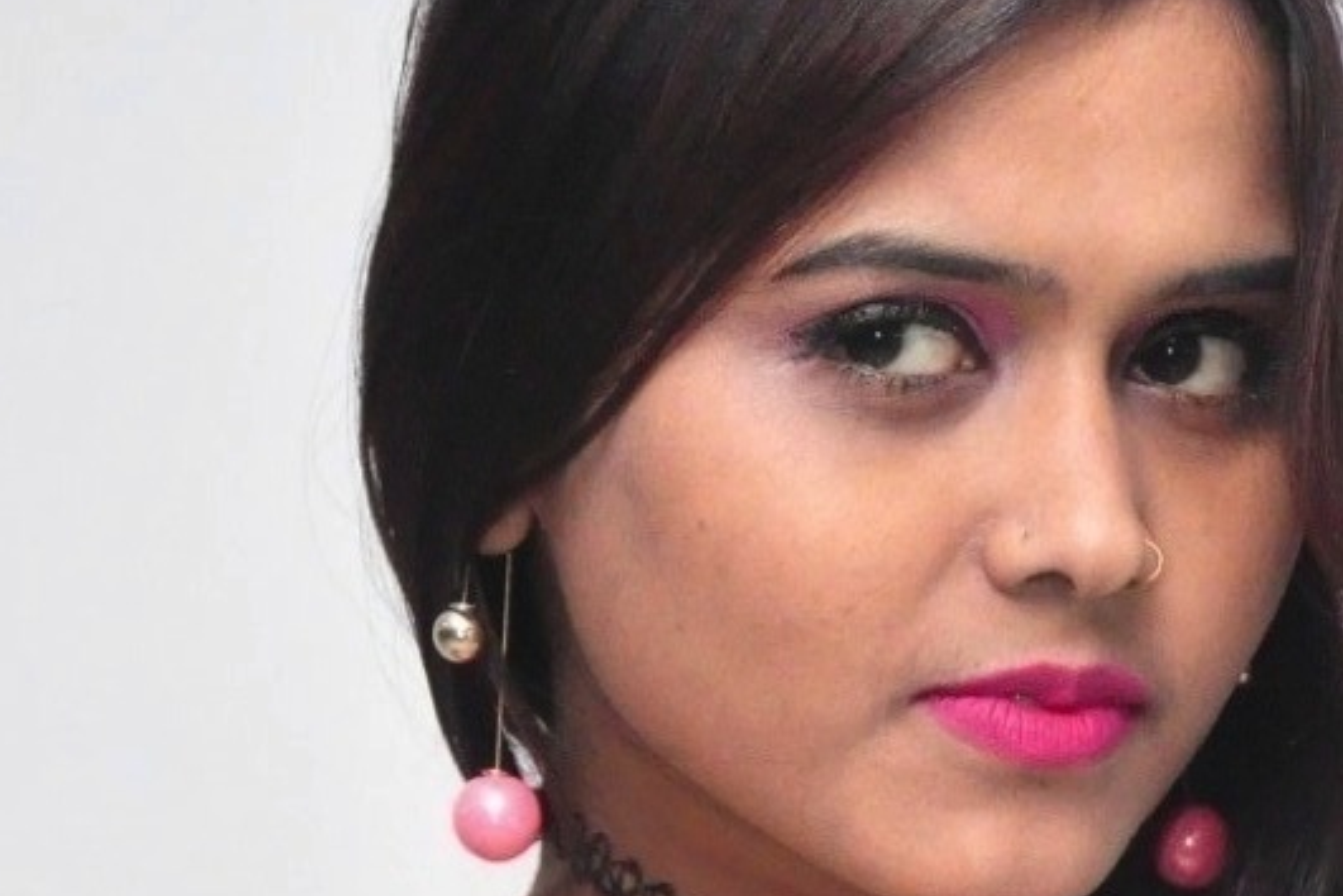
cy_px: 1584
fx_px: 10109
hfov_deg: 7.6
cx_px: 1052
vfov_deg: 5.0
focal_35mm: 271
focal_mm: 58
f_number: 5
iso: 3200
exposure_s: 1/125
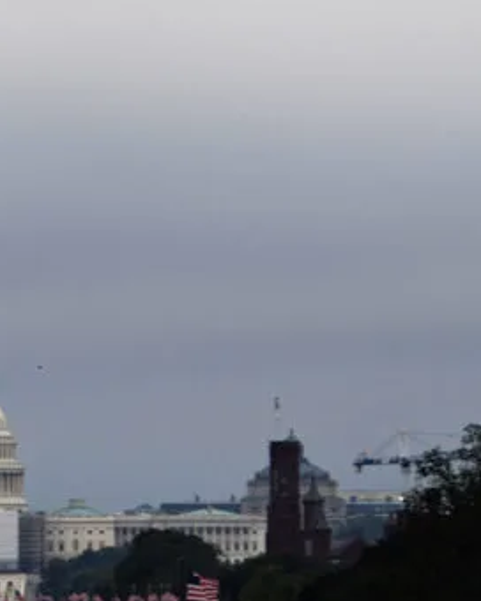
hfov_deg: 3.0
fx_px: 9218
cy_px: 110
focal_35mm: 518
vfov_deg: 3.7
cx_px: 17
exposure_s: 1/500
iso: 200
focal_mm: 122
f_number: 5.6
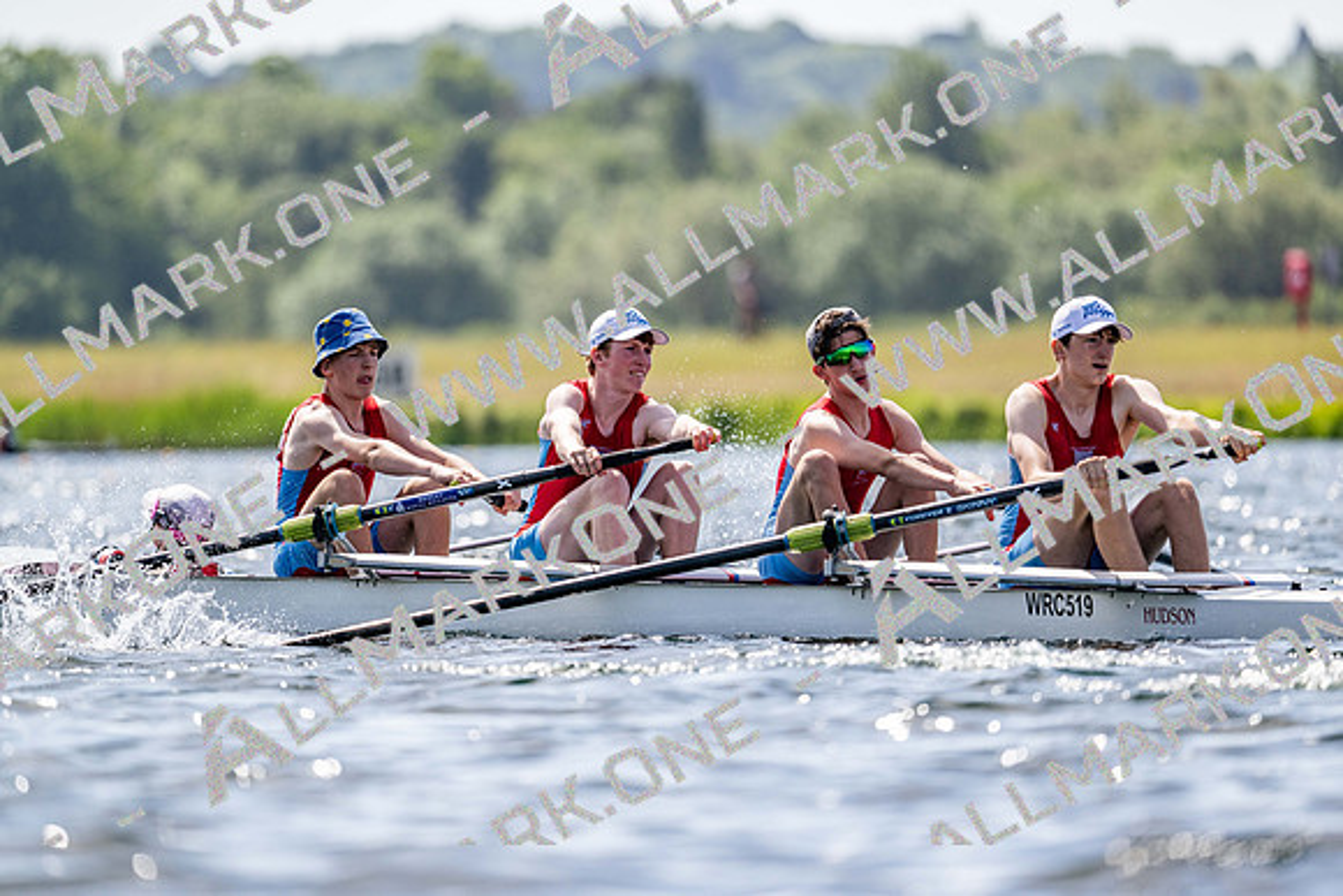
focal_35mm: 400
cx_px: 672
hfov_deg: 5.2
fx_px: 14925
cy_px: 448
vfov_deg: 3.4
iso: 220
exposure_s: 1/2500
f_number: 4.5
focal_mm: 400
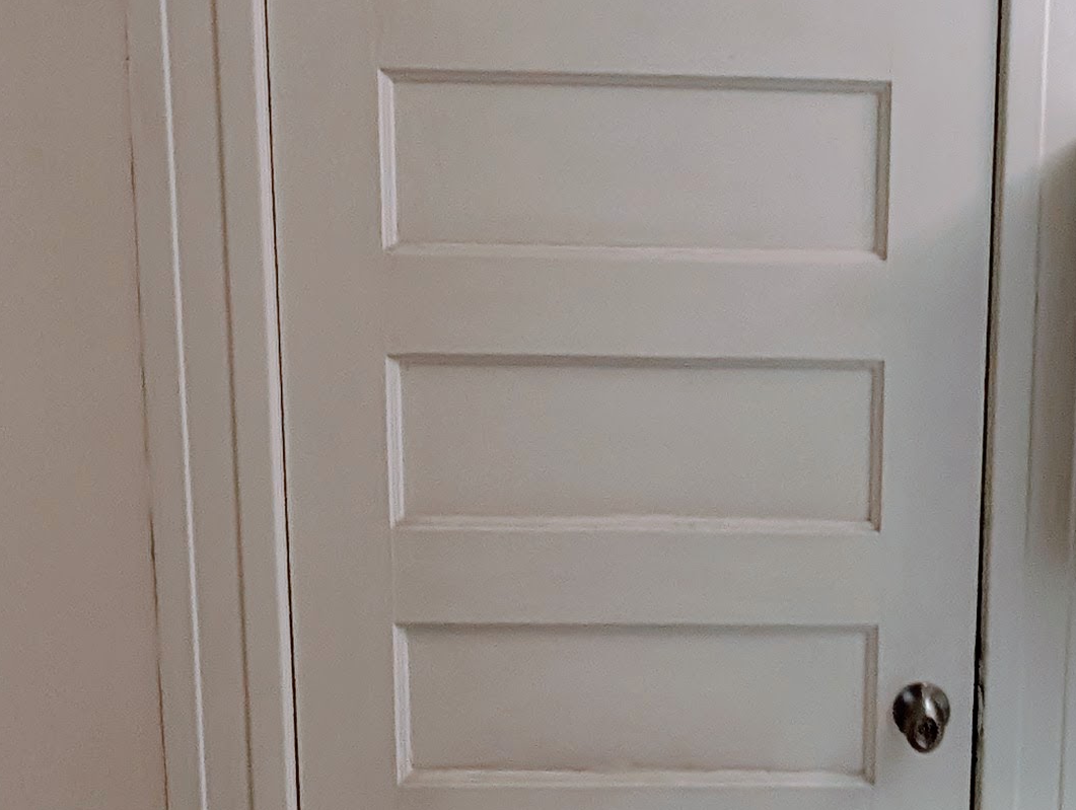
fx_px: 1556
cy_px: 449
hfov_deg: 36.9
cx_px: 846
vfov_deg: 29.2
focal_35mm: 50
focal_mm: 1.95
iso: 114
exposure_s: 1/24
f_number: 2.2
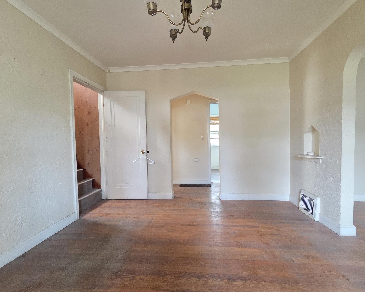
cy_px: 149
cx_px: 189
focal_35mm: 14
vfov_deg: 88.0
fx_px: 151
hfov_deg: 100.7
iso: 1000
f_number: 2.2
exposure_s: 1/60
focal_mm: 2.2
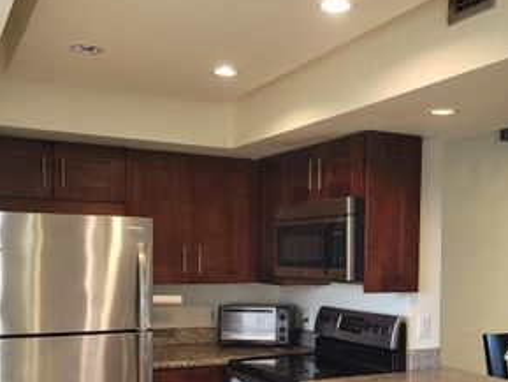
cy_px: 291
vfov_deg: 31.6
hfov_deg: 41.9
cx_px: 297
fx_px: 661
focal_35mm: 45
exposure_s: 1/60
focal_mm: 5.4
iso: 125
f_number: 1.8
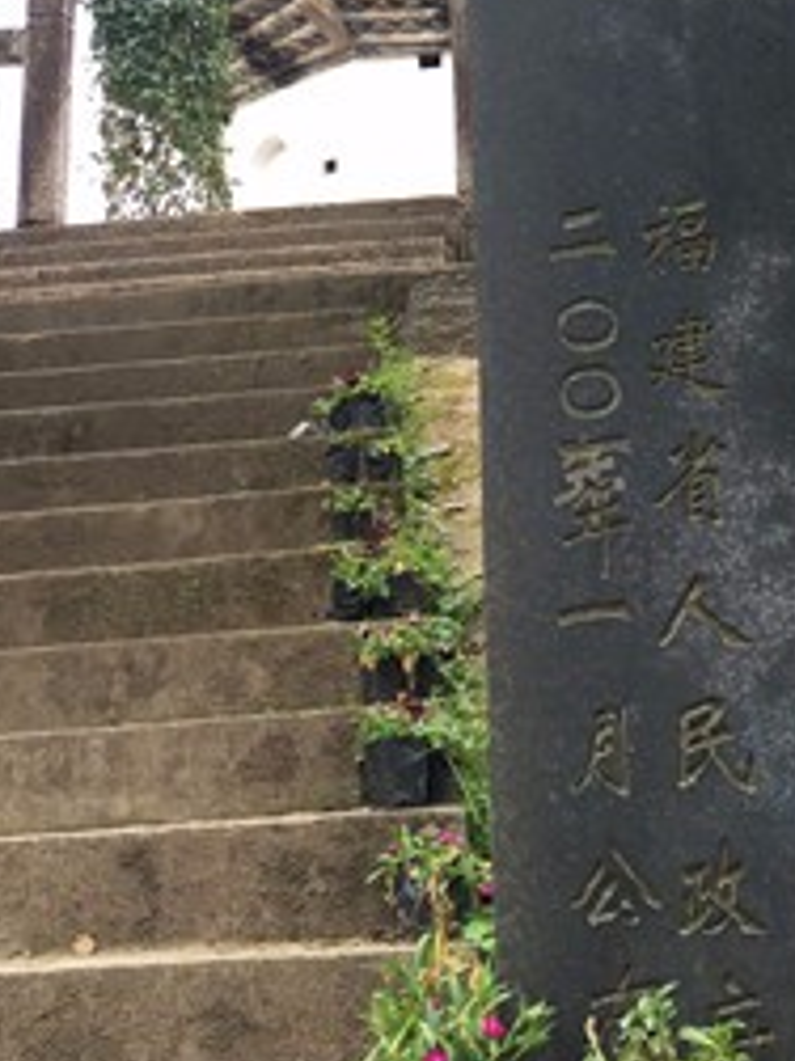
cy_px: -279
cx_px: 626
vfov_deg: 22.9
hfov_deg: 19.0
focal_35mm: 77
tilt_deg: +26.4
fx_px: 2360
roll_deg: +2.7
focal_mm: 4.15
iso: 25
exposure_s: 1/187
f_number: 2.2
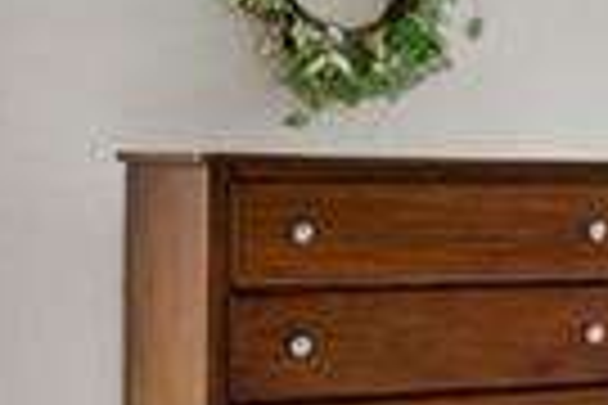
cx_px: 986
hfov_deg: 15.3
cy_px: 259
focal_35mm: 121
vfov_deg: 11.3
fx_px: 2043
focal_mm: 16
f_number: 8
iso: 1600
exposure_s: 1/13
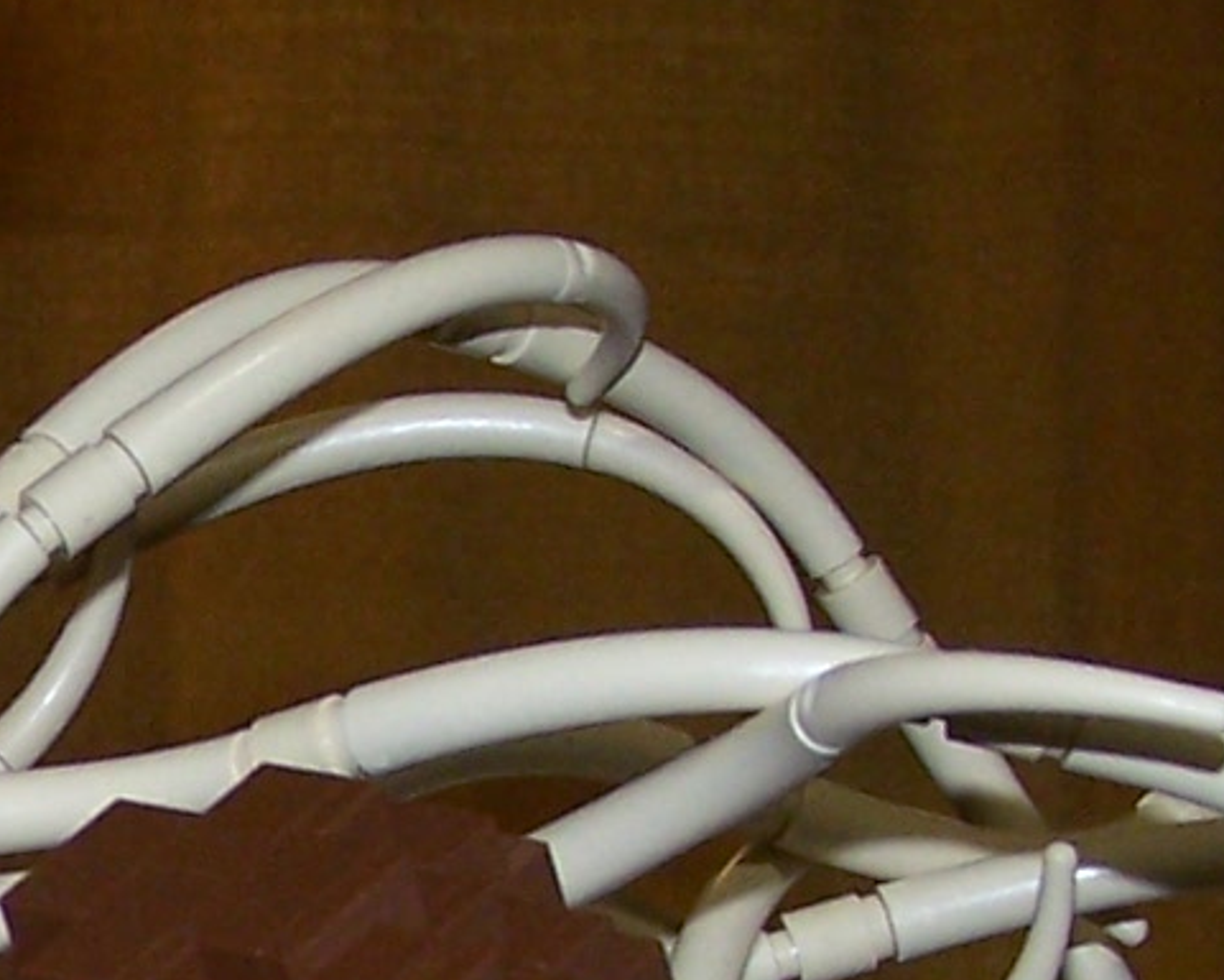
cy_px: 1008
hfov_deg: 10.6
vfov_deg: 8.6
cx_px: -416
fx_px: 6448
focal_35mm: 178
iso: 140
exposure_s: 1/60
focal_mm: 6.3
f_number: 2.8
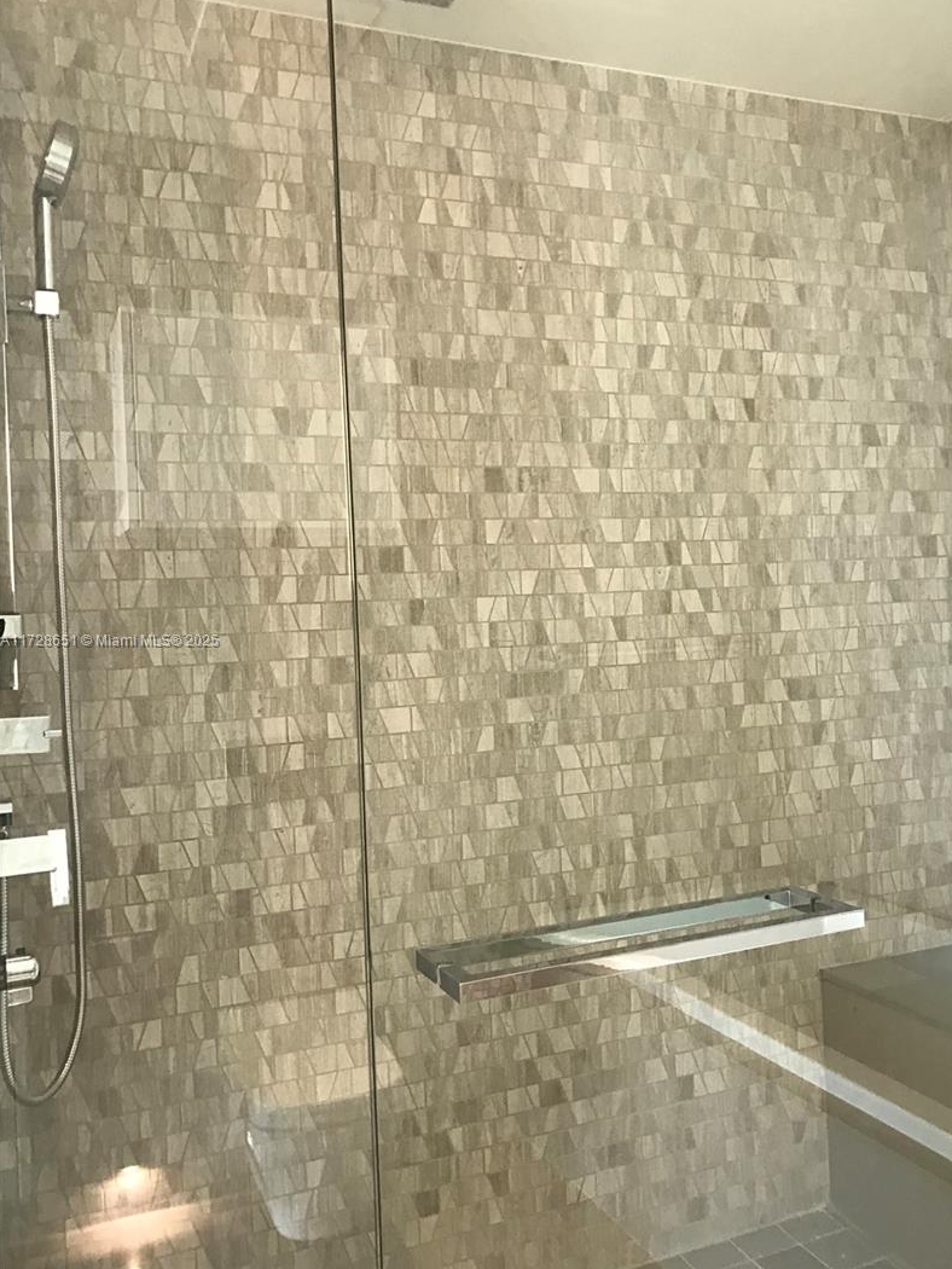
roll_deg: +3.2
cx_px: 541
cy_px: 642
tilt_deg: -0.5
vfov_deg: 56.8
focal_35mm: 32
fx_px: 1173
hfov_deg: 44.1
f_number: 1.8
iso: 40
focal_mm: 3.99
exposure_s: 1/17
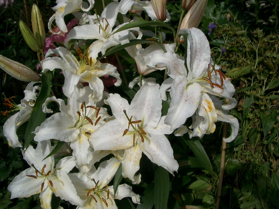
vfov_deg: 40.7
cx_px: 140
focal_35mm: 35
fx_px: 282
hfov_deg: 52.6
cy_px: 104
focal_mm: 5.8
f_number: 4.3
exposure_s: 1/1250
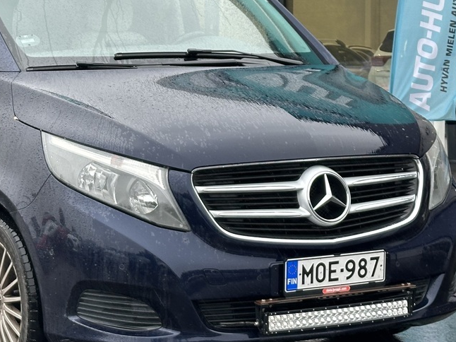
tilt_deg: -1.7
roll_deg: -0.3
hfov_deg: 18.3
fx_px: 1409
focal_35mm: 107
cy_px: 116
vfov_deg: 13.8
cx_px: 115
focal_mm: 6.86
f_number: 1.78
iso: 80
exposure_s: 1/138
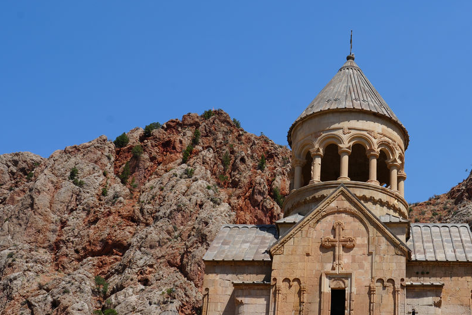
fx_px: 761
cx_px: 348
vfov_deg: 23.4
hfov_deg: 33.8
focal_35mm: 58
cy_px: 180
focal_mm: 29
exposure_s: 1/200
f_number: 10
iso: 100
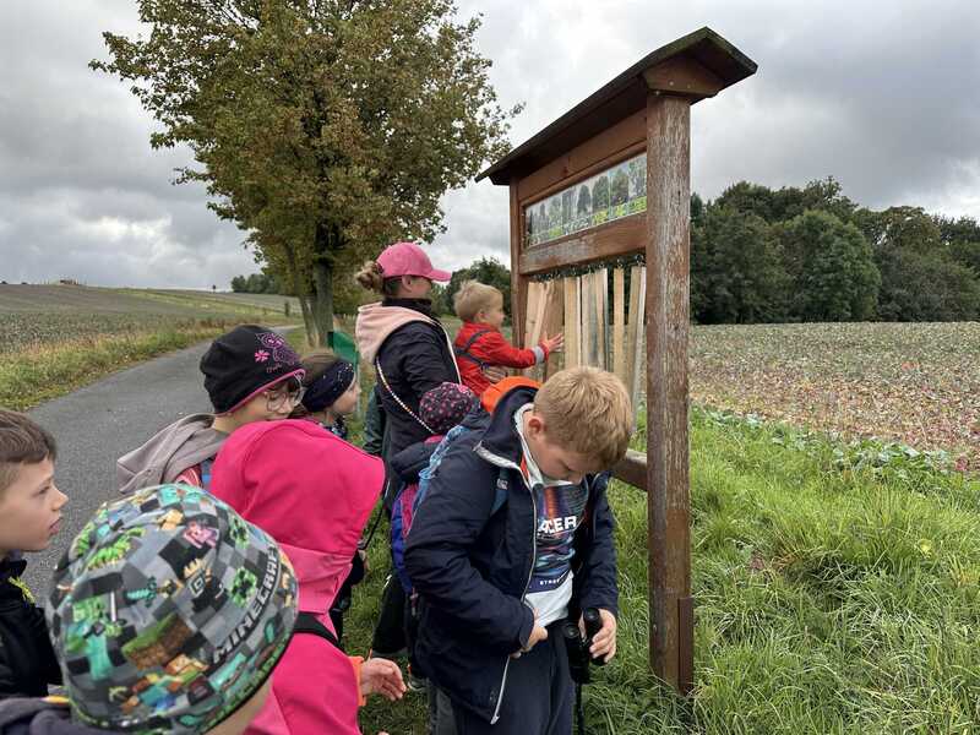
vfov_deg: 56.8
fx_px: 679
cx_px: 490
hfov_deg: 71.6
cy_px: 368
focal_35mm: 24
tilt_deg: -2.1
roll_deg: +0.8
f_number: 1.78
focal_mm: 6.86
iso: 80
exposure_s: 1/694
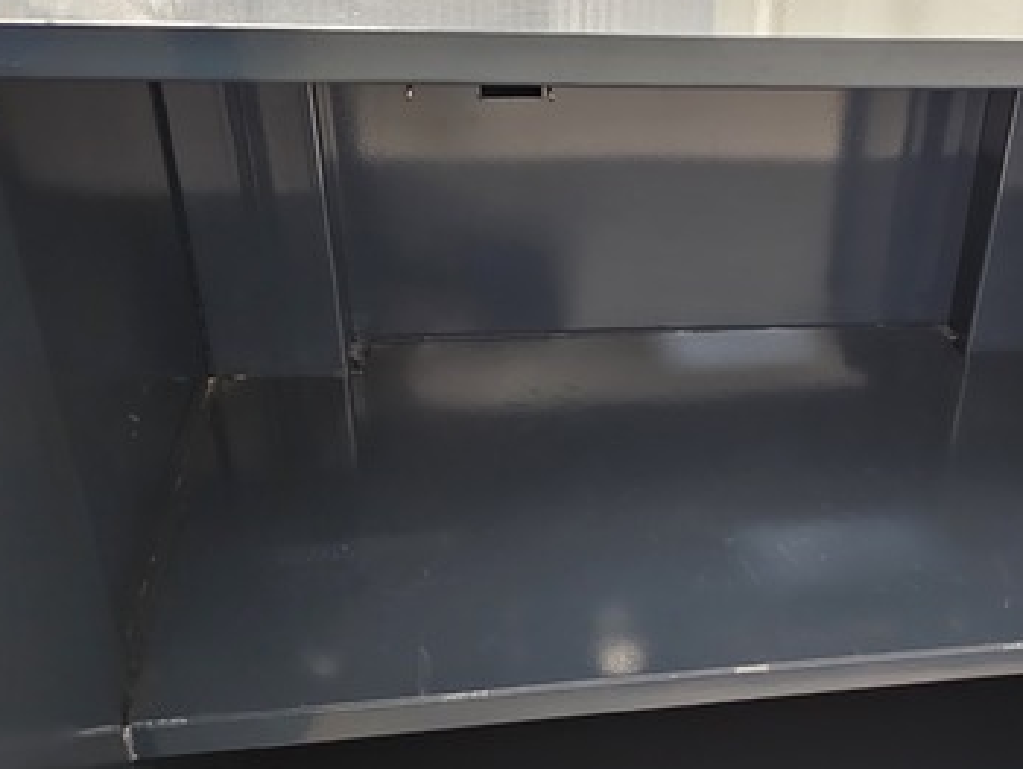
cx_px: 775
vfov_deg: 34.4
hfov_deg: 43.3
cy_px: 421
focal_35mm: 42
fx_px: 1242
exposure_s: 1/24
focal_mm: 6.3
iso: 1250
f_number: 1.7
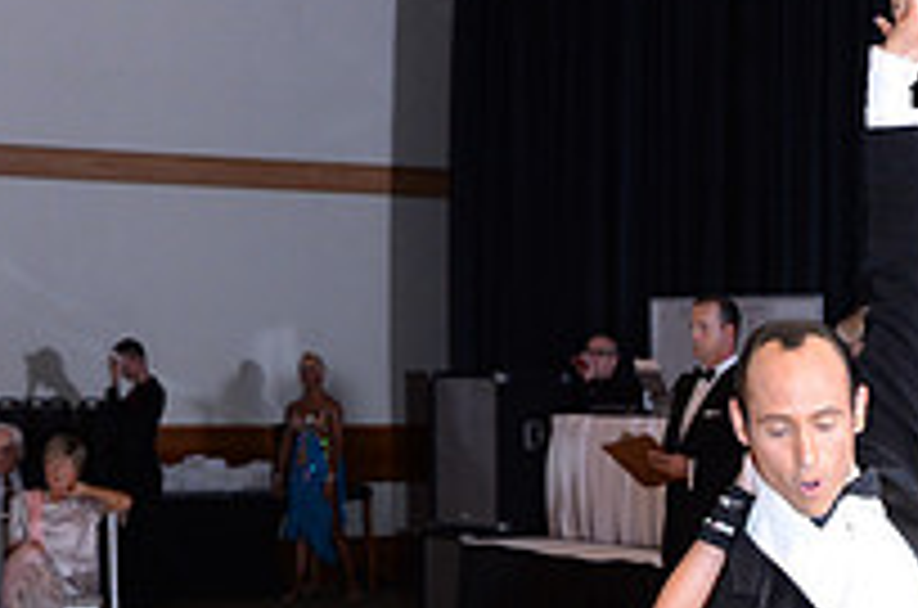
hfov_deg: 18.5
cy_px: 763
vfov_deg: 12.3
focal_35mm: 108
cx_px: 882
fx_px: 2748
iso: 1250
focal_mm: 38
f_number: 5.6
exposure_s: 1/250
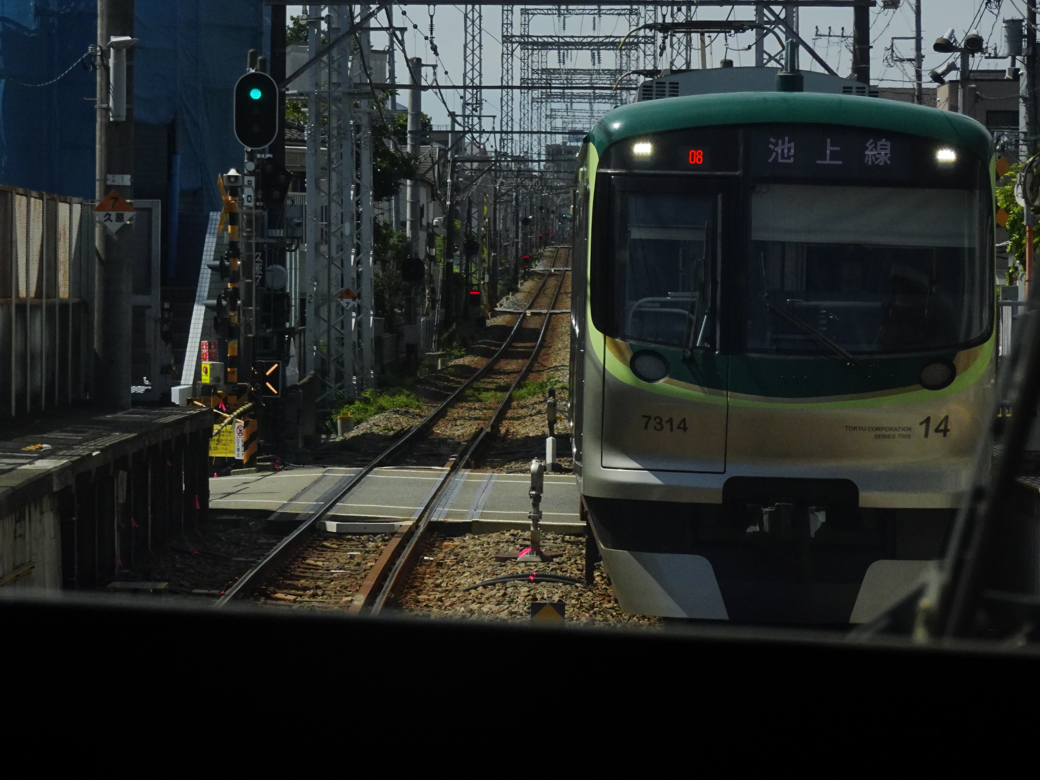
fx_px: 4927
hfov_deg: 12.0
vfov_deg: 9.1
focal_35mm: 164
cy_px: 390
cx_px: 520
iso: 200
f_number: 5.6
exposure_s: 1/250
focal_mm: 26.12
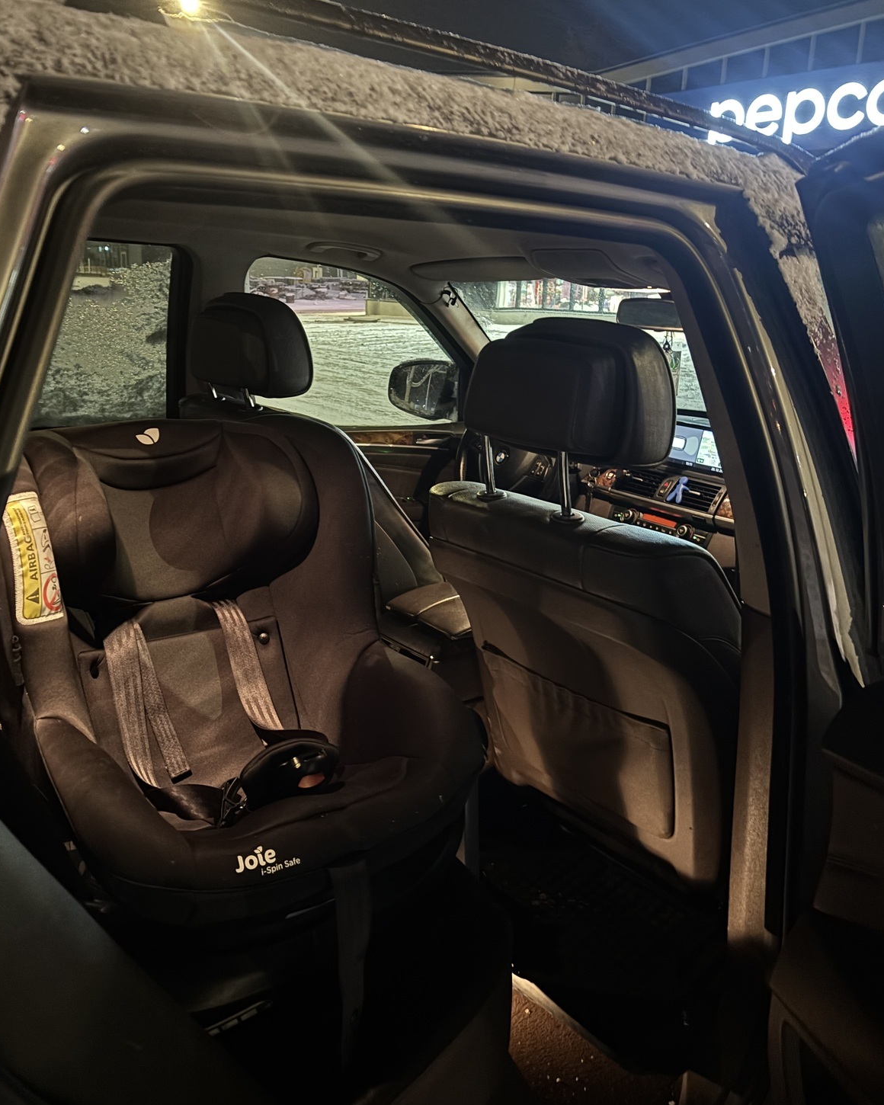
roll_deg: -3.2
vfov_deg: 62.1
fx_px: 916
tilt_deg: -13.2
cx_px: 437
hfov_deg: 51.5
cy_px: 506
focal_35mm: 28
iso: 640
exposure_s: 1/9
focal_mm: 5.96
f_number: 1.6
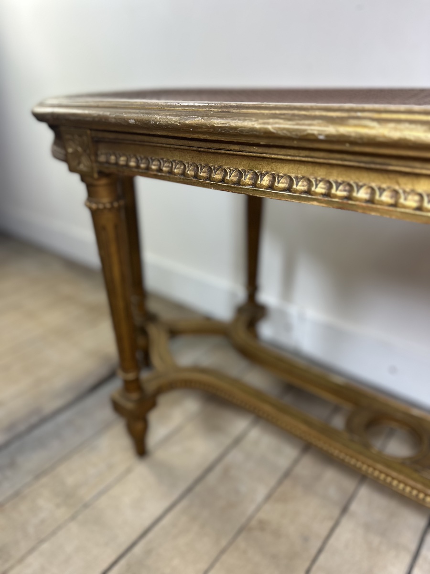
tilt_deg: -26.0
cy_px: 287
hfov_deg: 56.8
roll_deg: +0.7
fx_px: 398
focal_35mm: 24
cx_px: 215
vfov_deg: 71.6
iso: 80
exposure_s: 1/100
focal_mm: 6.86
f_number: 1.78
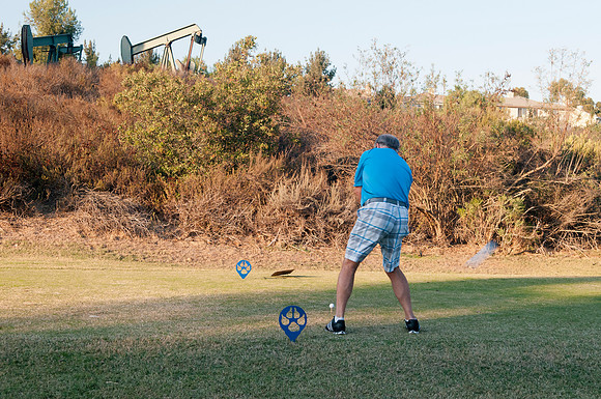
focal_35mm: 48
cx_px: 300
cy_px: 200
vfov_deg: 28.0
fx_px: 800
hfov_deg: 41.2
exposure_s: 1/160
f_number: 6.3
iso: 400
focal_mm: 32
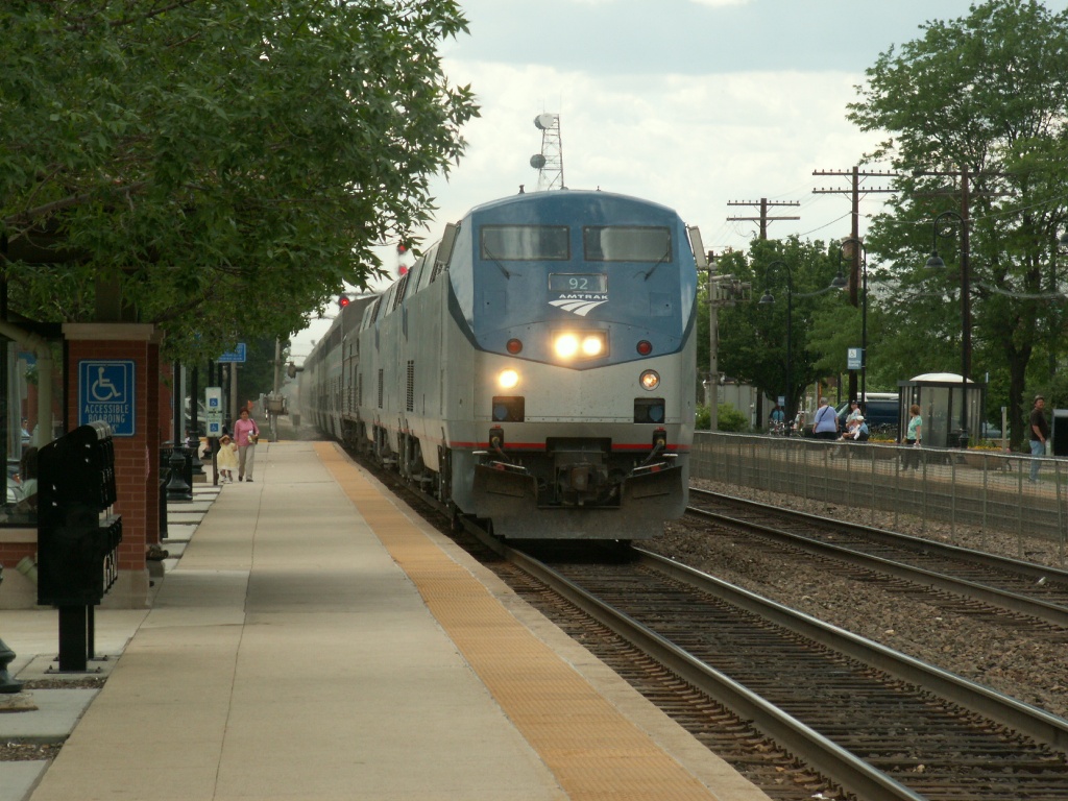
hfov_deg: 13.2
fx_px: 4628
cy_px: 400
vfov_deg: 9.9
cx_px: 534
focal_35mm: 150
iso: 50
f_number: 5.6
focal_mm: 24.52
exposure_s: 1/200
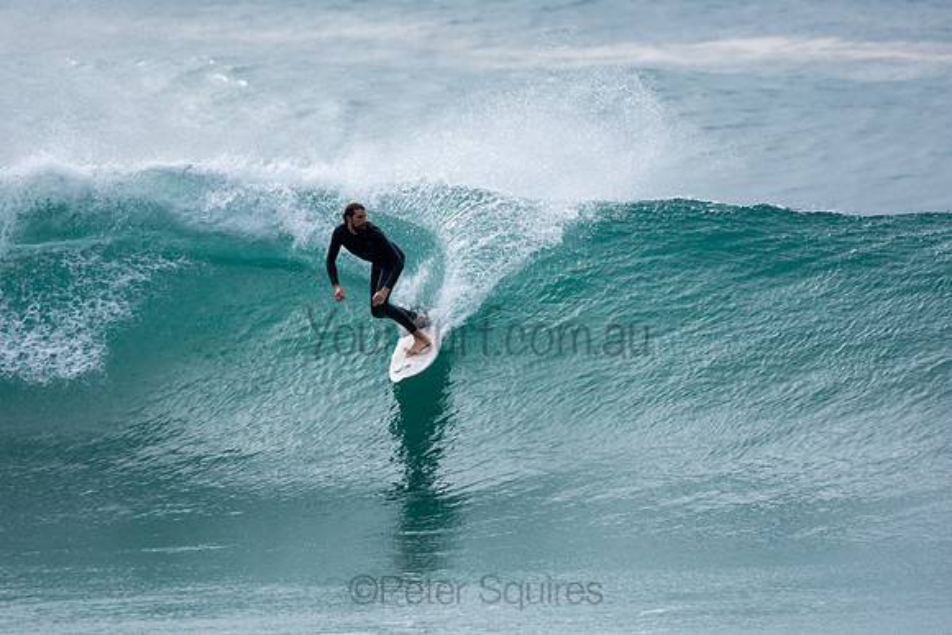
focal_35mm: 750
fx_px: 19837
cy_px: 318
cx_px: 476
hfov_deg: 2.7
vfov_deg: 1.8
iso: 500
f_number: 5.6
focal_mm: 500
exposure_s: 1/2500
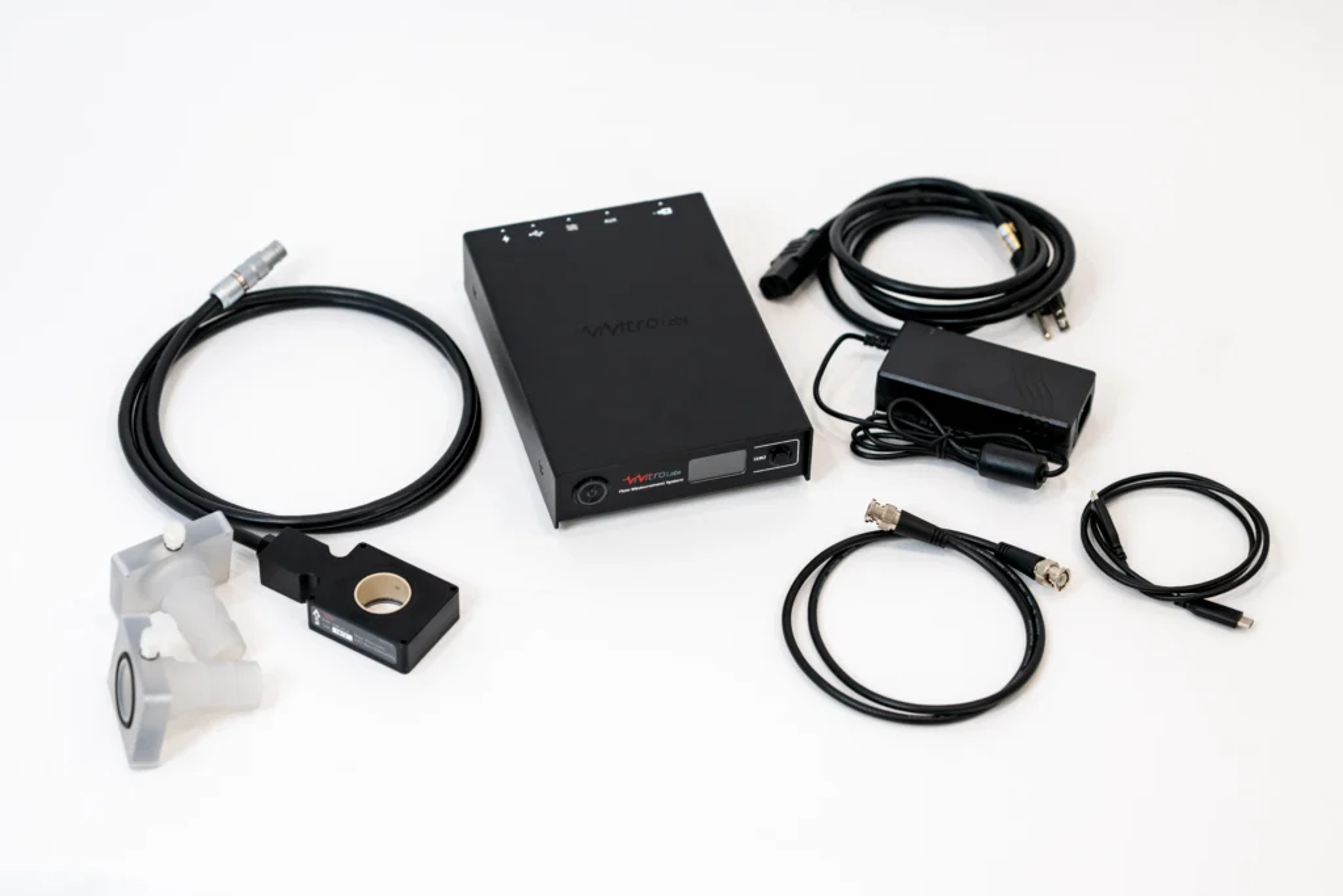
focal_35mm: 85
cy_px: 448
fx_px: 3171
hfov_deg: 23.9
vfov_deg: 16.1
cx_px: 672
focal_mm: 85
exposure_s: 1/320
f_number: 3.2
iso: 400
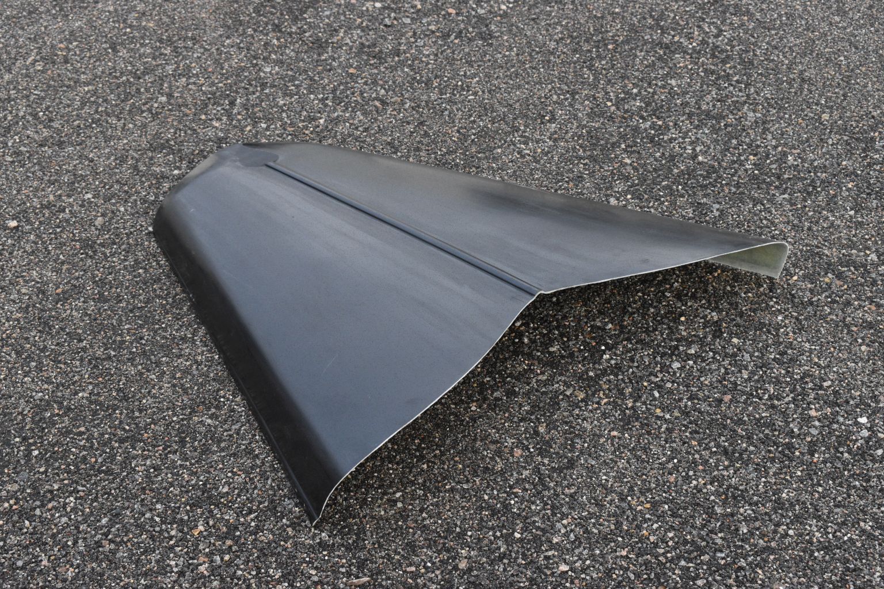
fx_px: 1326
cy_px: 294
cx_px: 442
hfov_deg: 36.9
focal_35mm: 54
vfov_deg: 25.1
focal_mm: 36
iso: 1250
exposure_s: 1/320
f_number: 9
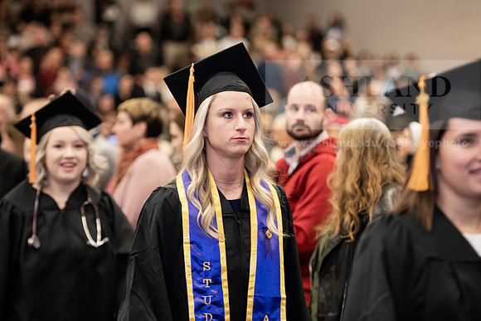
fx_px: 1604
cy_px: 160
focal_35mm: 120
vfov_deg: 11.4
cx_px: 240
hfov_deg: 17.1
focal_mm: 120
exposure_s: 1/200
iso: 2000
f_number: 3.2
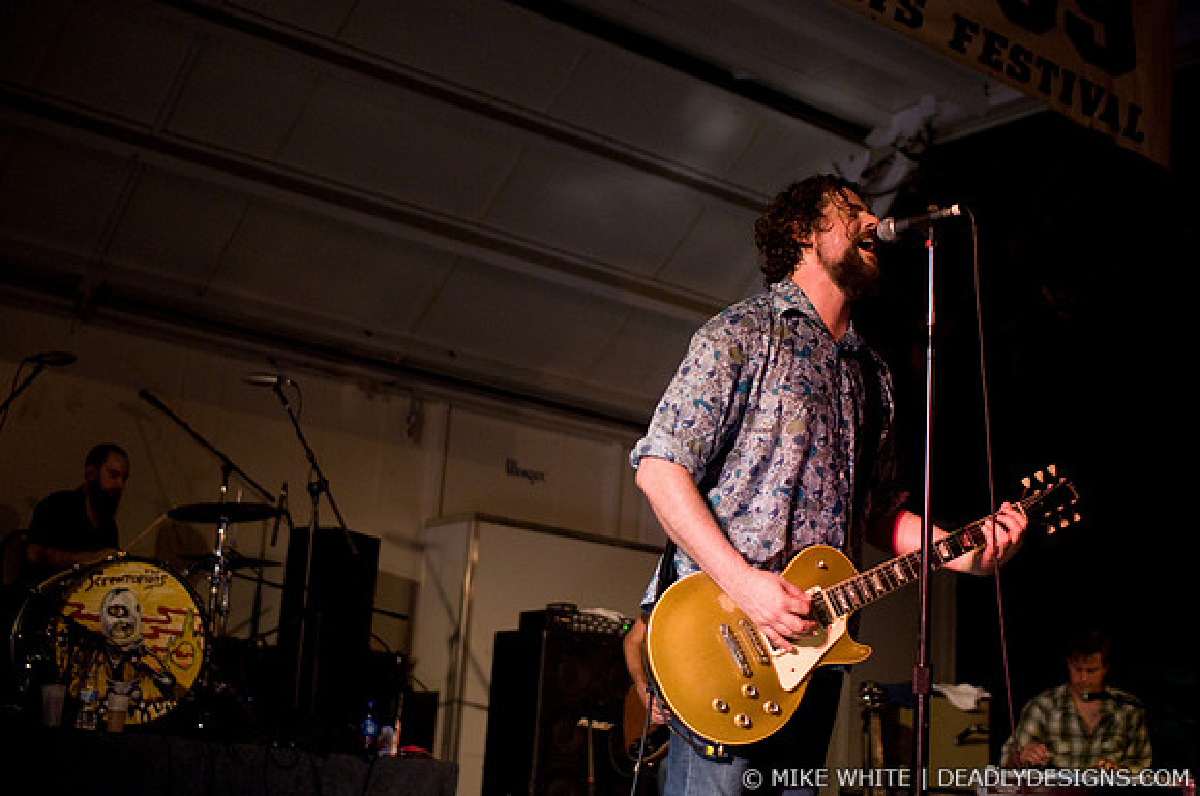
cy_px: 398
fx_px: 1498
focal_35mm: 45
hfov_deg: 43.7
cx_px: 600
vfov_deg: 29.8
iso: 1000
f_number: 1.8
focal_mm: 30
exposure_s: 1/160
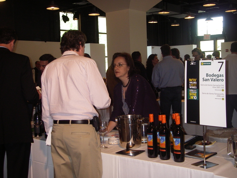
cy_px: 89
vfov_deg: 29.7
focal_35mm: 49
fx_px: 335
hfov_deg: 38.9
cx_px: 118
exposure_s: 1/50
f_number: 3.5
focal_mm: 8.1
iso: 160
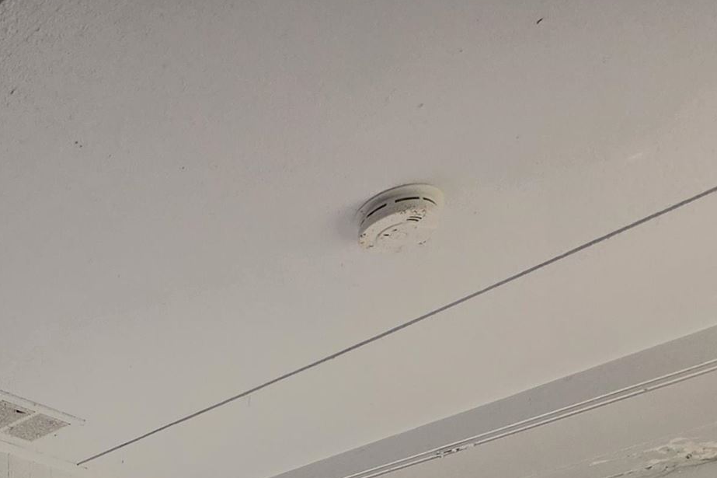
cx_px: -65
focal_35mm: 45
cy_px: 887
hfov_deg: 37.0
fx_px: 896
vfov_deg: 20.2
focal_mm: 2.2
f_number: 1.9
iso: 80
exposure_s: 1/359
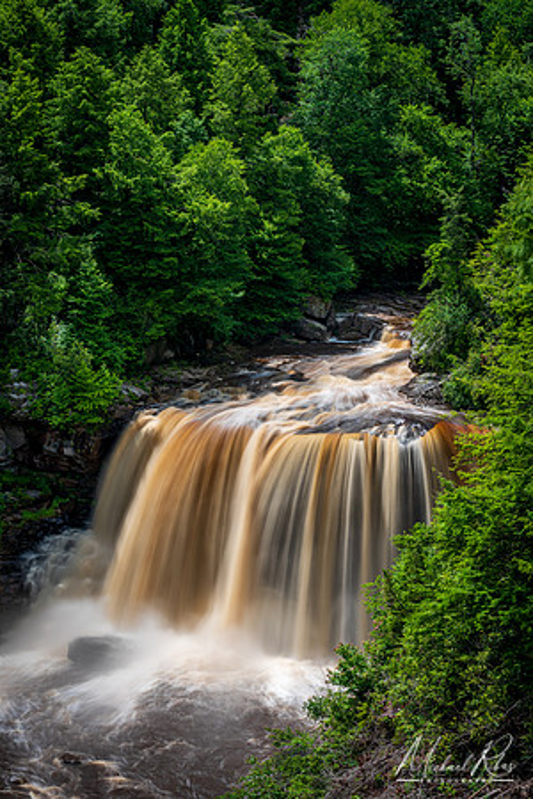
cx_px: 266
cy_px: 400
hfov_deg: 13.4
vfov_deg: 20.0
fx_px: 2265
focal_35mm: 102
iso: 64
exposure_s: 1/1.43
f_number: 13
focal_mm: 102
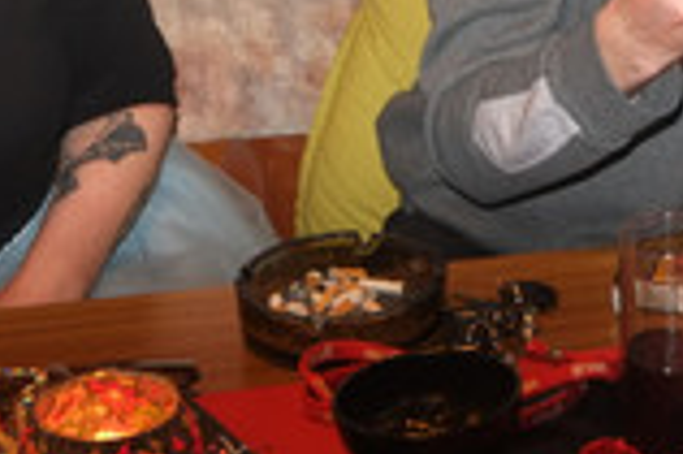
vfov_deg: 10.0
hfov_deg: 15.1
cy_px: -227
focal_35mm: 133
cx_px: 713
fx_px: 2521
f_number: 4.5
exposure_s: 1/15
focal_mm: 27.7
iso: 800
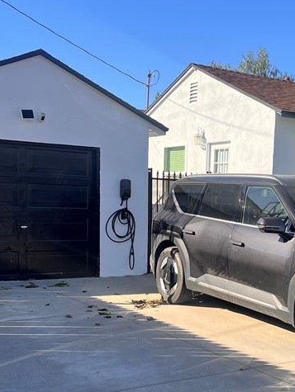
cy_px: 267
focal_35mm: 56
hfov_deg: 26.0
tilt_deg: -6.1
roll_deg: -1.3
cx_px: 203
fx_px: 635
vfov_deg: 34.0
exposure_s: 1/2008
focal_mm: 5.7
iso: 50
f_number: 1.5
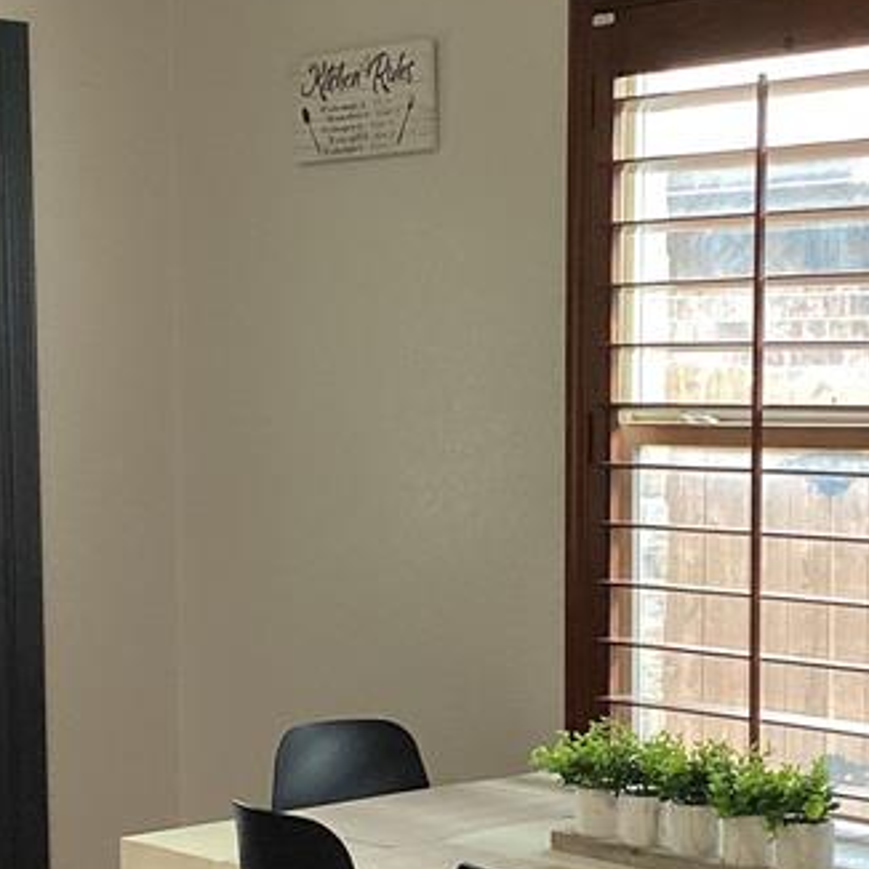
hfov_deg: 20.2
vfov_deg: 20.0
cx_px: 464
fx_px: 2443
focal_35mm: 86
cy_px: 645
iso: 100
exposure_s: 1/60
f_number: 2.4
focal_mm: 3.3
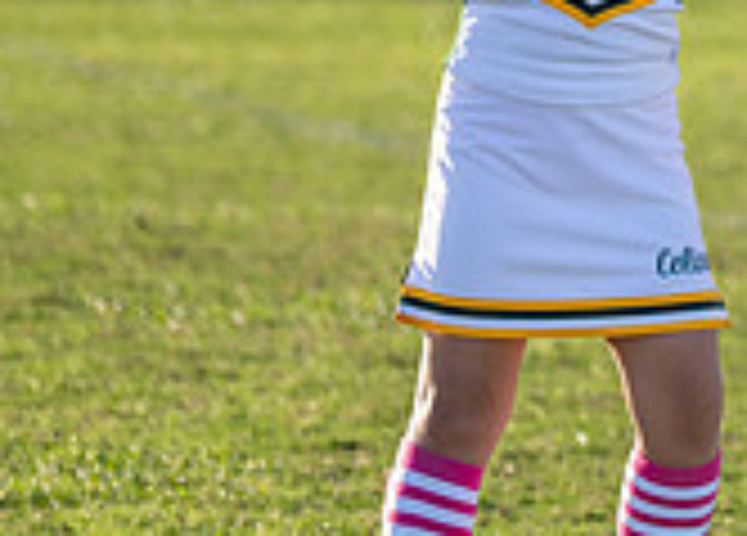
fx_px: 12278
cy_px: -336
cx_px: 1223
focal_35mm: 578
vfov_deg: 2.5
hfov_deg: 3.5
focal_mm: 139
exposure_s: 1/2500
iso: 500
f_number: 2.8
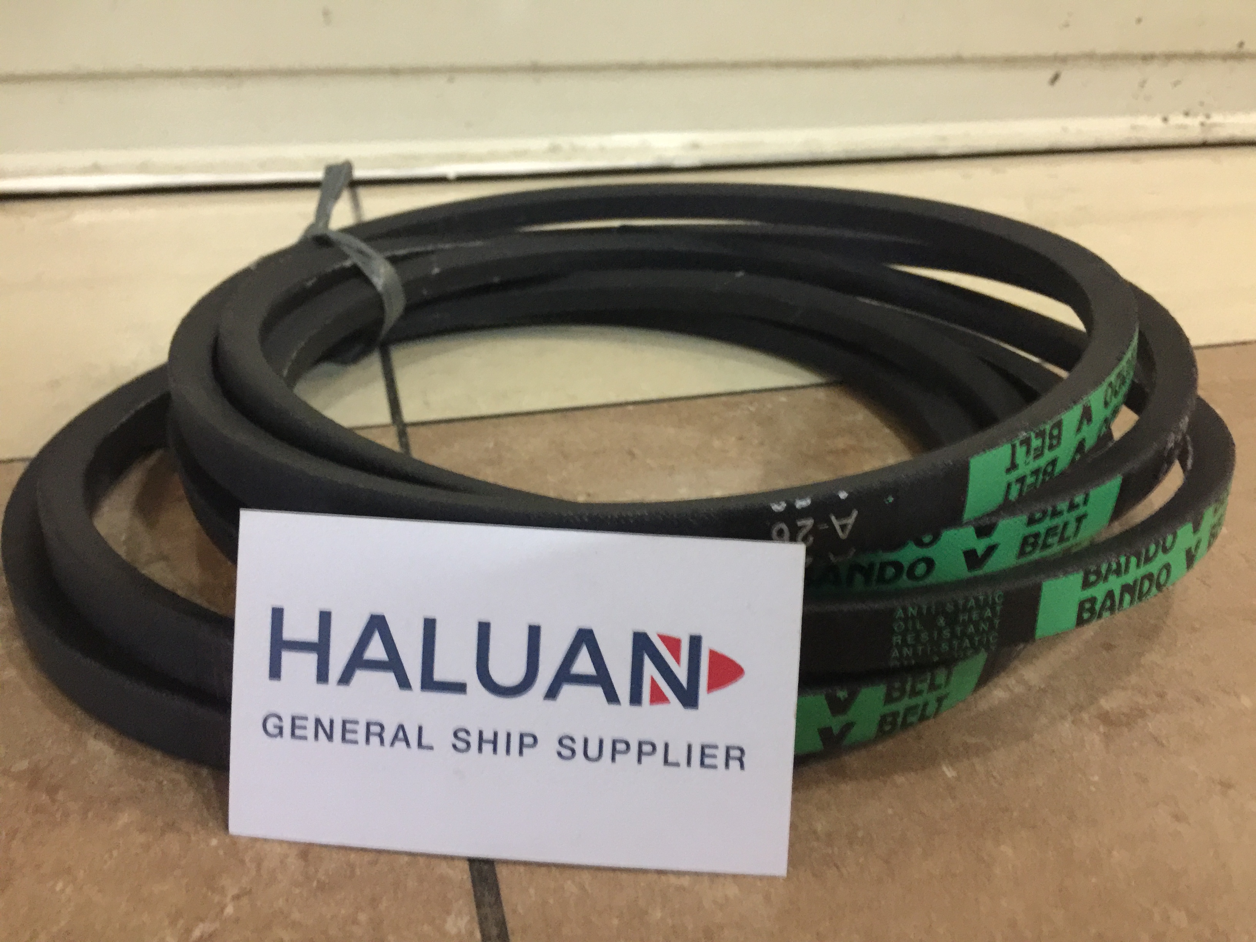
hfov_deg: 61.7
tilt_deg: -29.5
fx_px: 1052
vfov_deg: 48.2
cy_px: 471
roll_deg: -1.9
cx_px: 628
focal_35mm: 29
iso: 125
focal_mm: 4.15
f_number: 2.2
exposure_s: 1/4
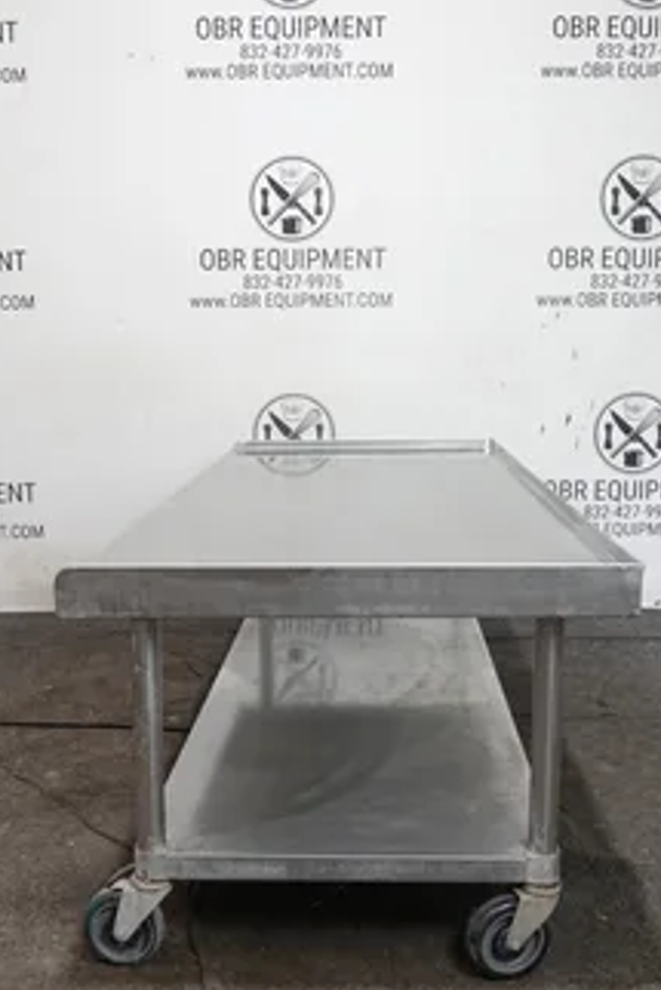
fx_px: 1128
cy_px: 492
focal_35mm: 41
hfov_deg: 32.7
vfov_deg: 47.4
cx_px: 340
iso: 800
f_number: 3.5
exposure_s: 1/40
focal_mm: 12.25
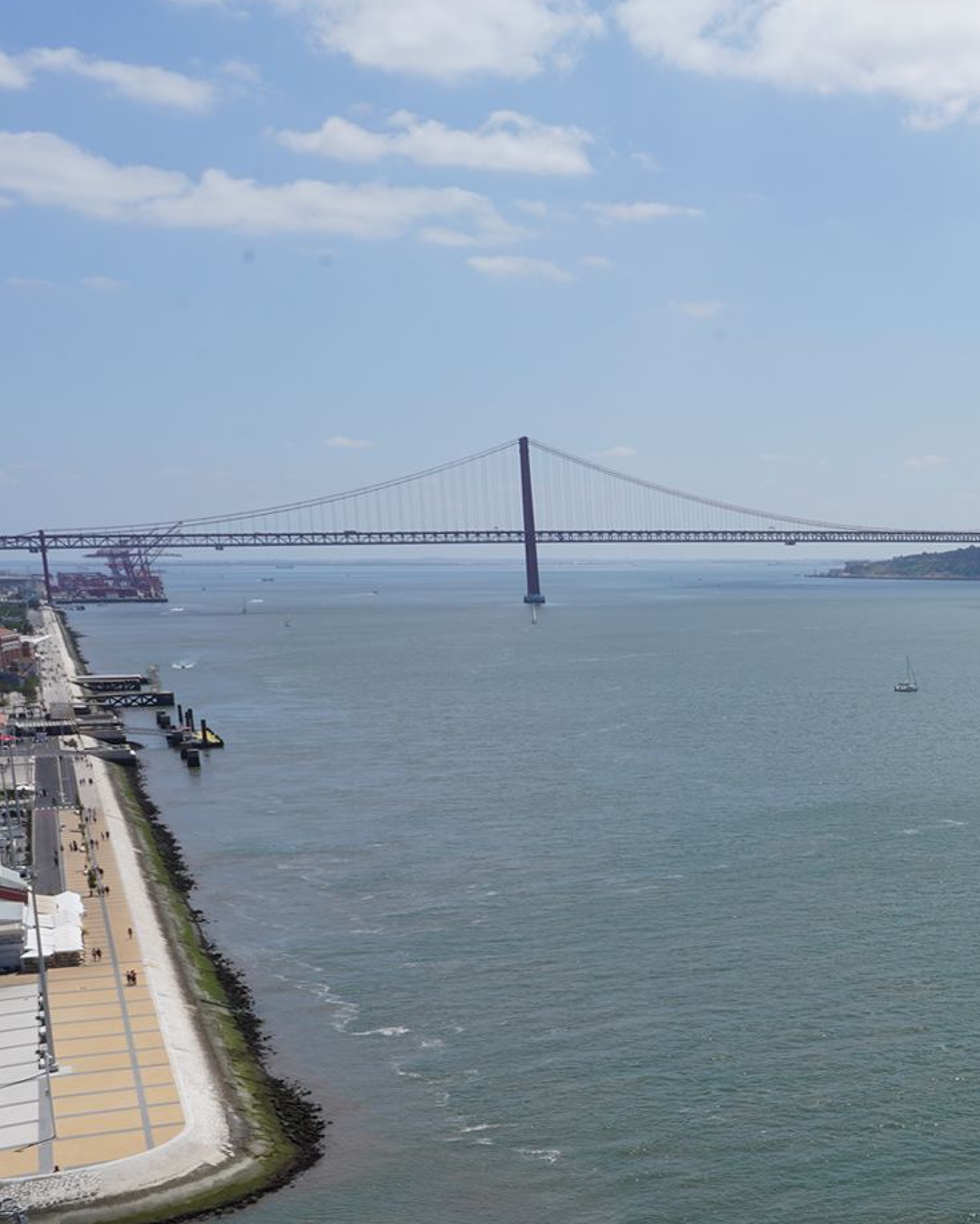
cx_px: 1330
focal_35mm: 49
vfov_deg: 37.4
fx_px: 1775
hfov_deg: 25.7
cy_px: 855
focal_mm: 24
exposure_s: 1/100
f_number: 18
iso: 100
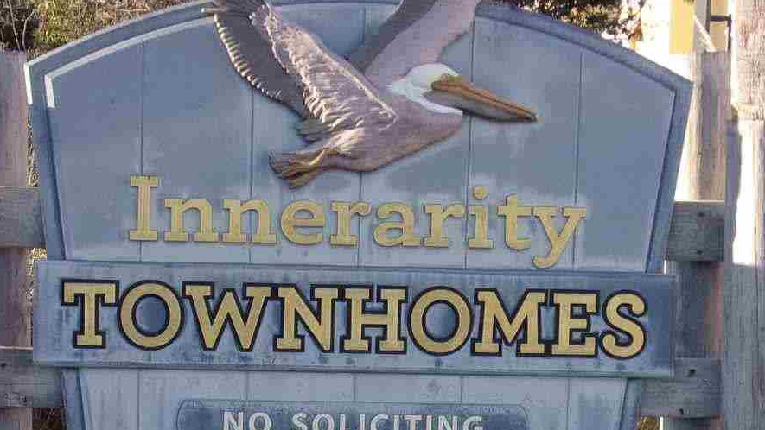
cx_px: 379
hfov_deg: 18.5
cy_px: 490
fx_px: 2353
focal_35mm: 116
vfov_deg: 10.3
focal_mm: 8.3
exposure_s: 1/170
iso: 80
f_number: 4.1
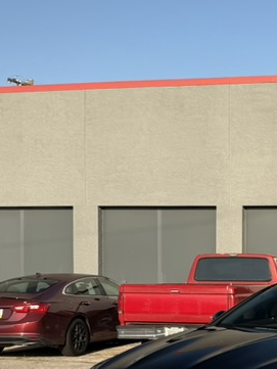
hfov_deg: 20.4
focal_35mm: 68
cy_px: 320
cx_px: 322
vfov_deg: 27.7
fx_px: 725
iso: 80
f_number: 1.78
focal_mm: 6.76
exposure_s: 1/1337
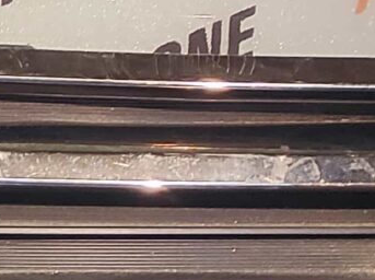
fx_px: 1373
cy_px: 346
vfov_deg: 11.4
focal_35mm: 127
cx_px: -497
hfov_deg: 12.5
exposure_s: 1/33
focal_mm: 4.74
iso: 217
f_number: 1.79
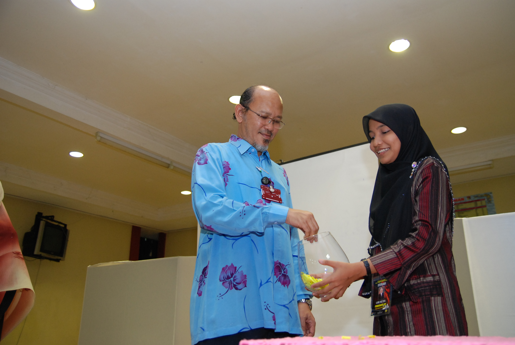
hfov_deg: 57.1
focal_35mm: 33
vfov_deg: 40.1
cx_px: 258
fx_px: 473
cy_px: 172
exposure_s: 1/60
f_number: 2.8
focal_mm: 22
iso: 500
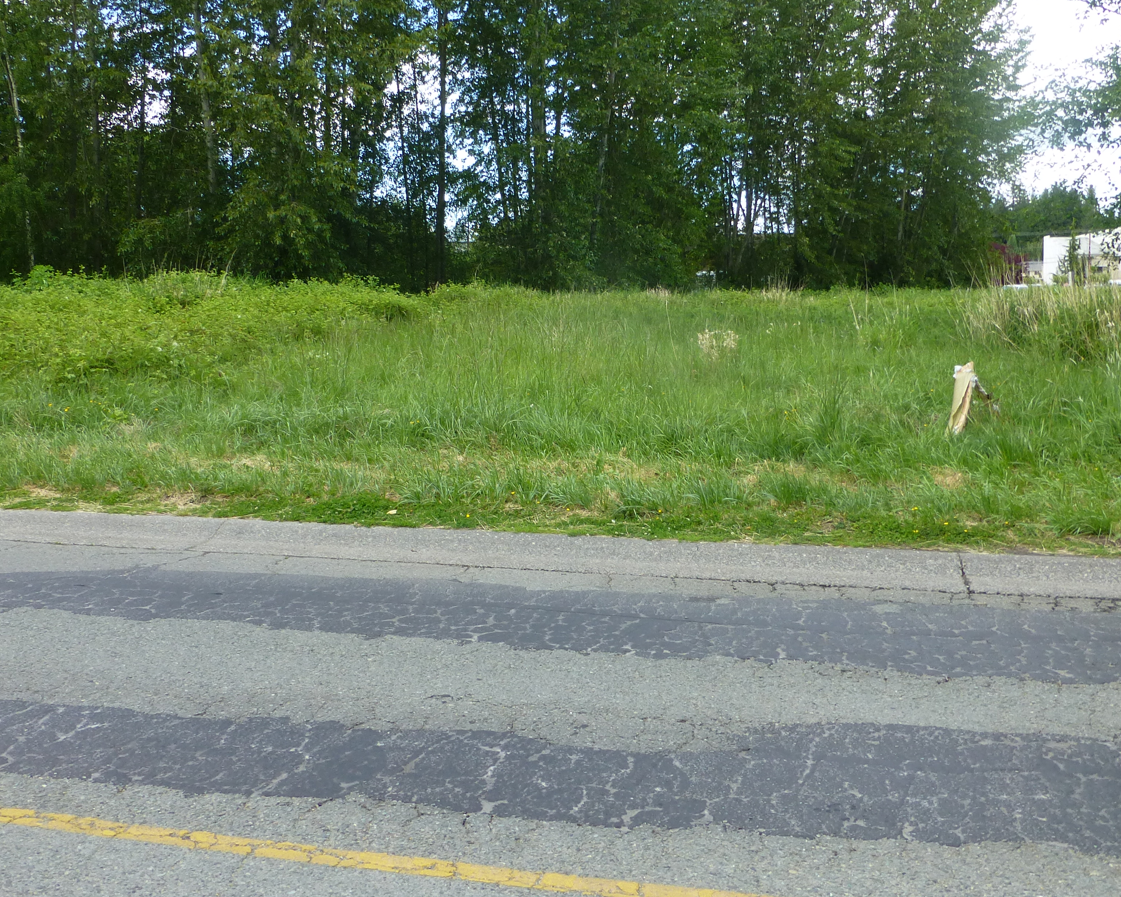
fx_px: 1095
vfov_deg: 44.1
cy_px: 325
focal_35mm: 33
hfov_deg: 54.2
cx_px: 566
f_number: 4
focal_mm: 4.3
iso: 100
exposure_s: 1/200
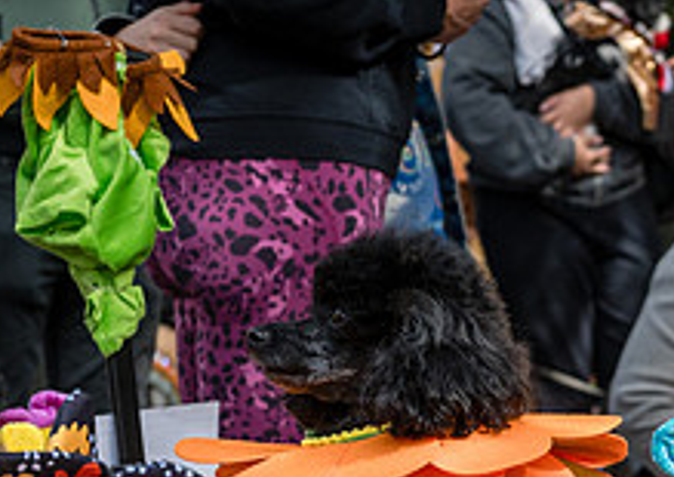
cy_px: 424
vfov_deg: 10.4
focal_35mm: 137
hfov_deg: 14.6
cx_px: 581
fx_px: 2614
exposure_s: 1/1600
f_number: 5
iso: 1000
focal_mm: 40
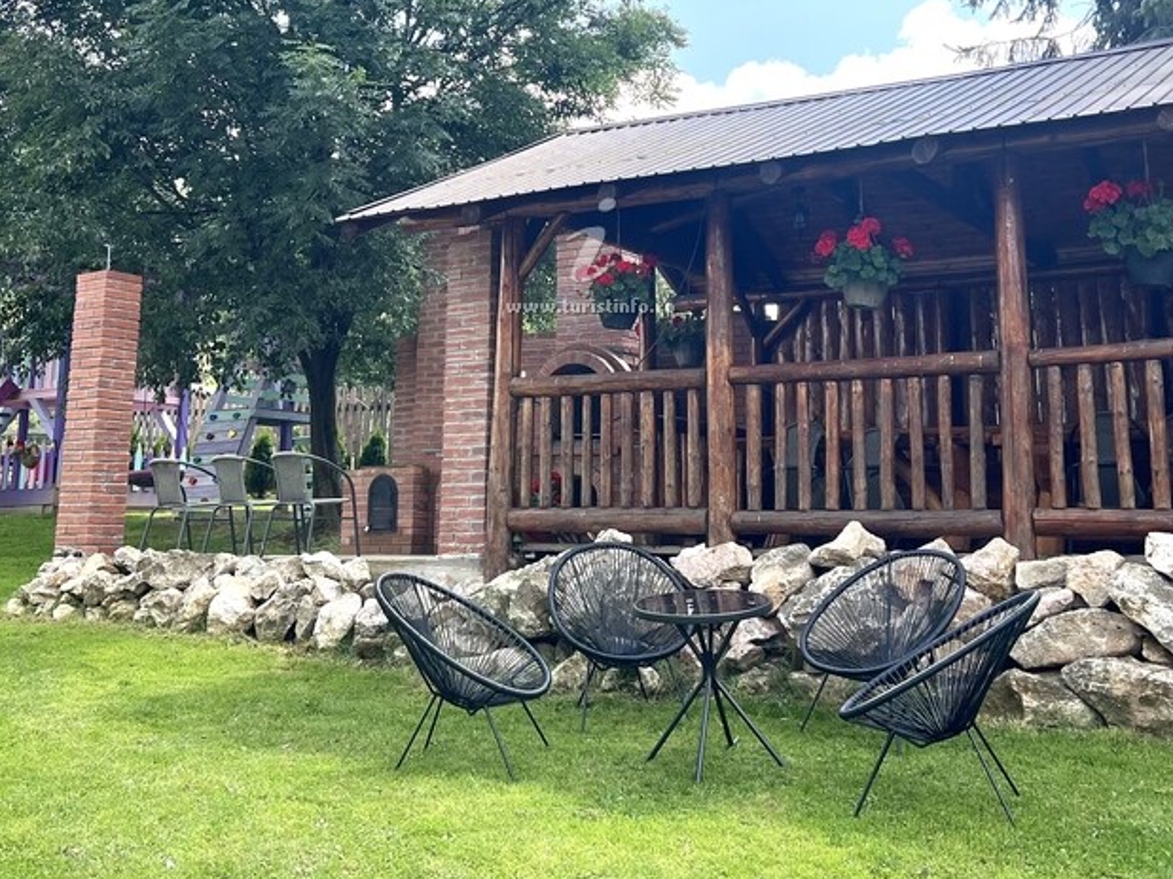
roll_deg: -0.2
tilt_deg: +12.5
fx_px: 1457
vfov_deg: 33.0
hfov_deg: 43.9
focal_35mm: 43
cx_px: 574
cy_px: 237
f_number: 1.5
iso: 50
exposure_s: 1/1183
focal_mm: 5.7
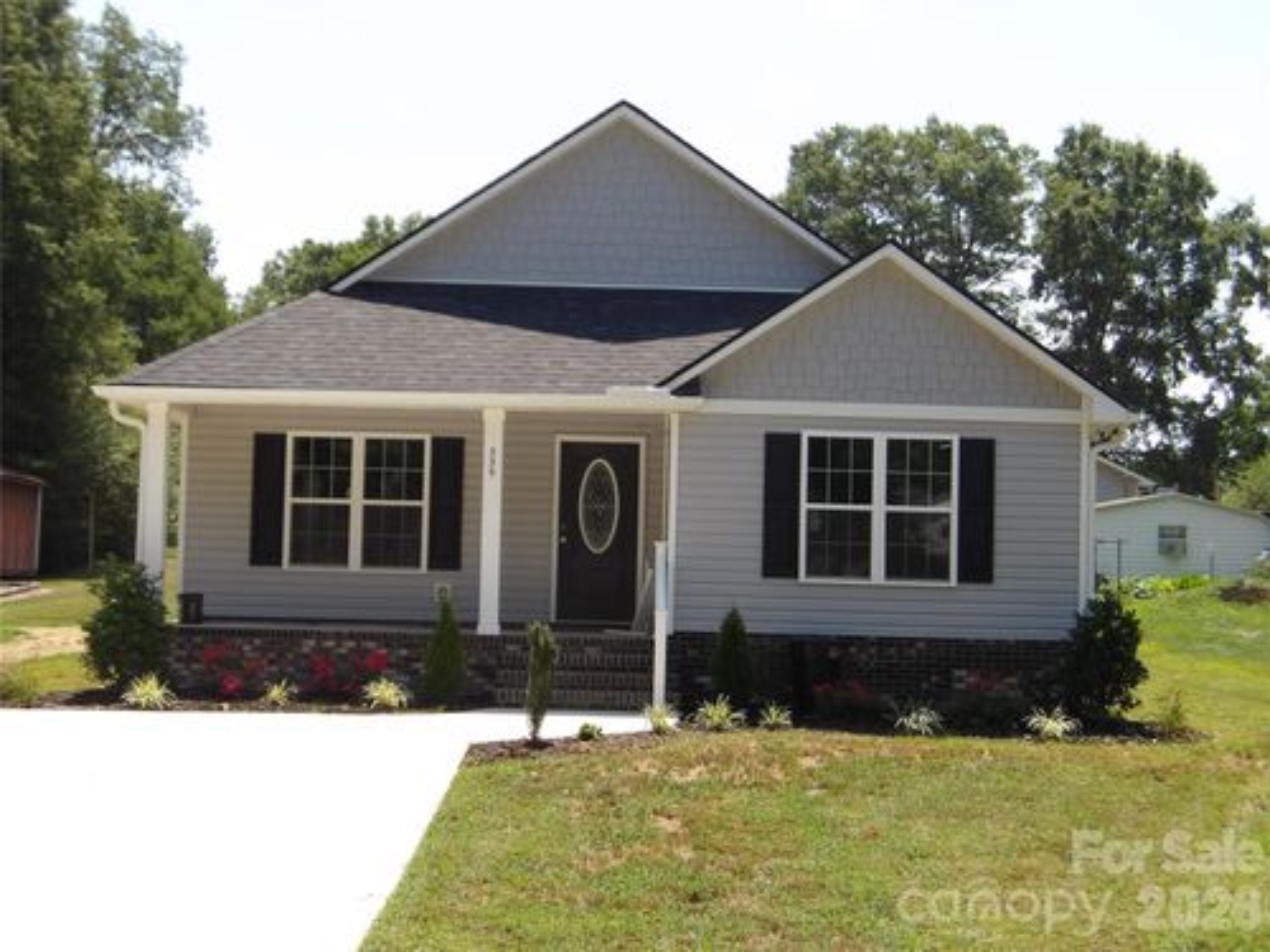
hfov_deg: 36.2
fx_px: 1944
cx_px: 635
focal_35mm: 53
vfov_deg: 27.5
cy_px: 476
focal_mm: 9.4
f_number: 4.2
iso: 100
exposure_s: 1/392
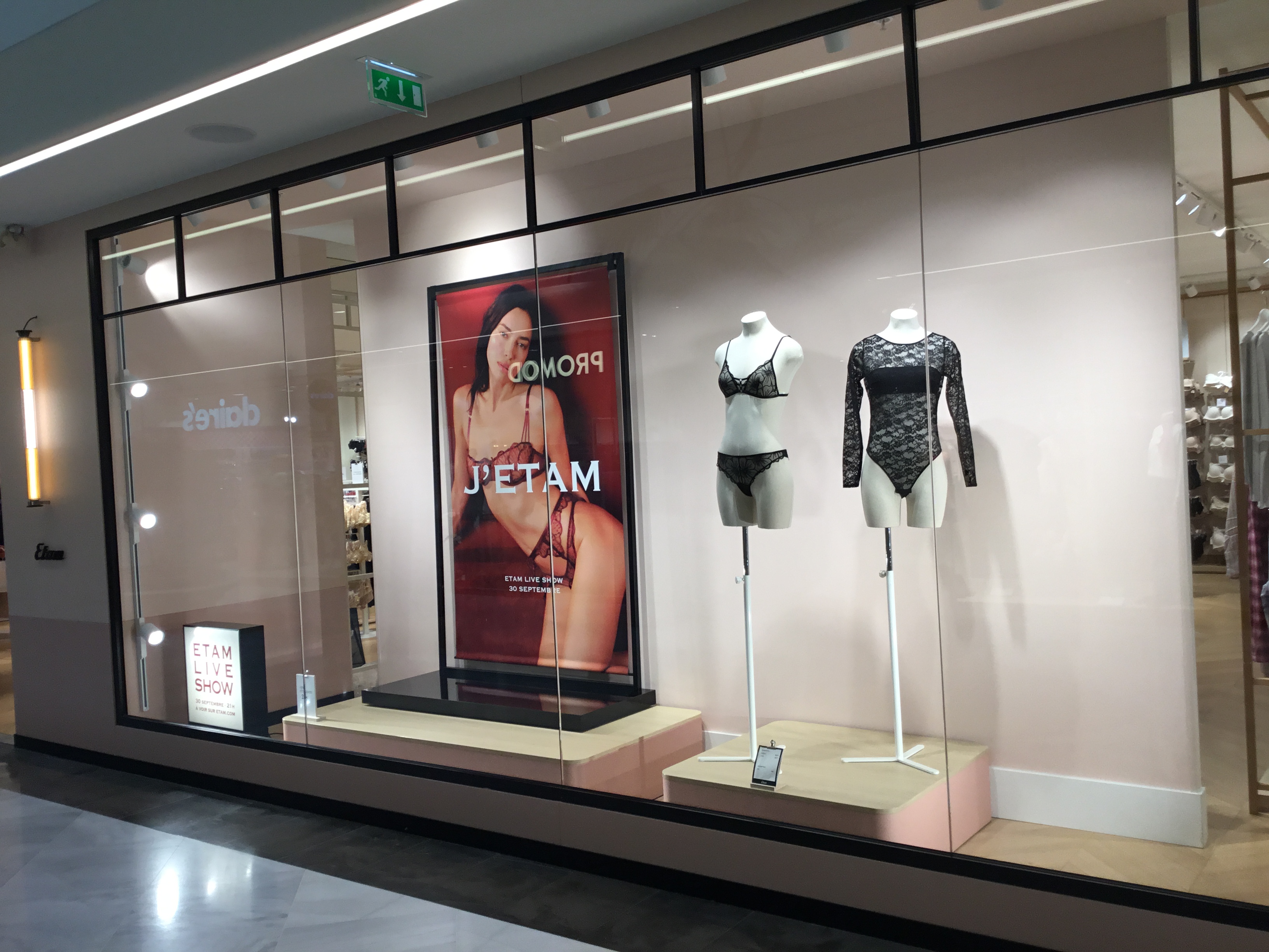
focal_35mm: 31
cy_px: 476
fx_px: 1136
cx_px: 634
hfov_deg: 58.4
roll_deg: +3.1
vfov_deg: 45.4
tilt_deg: -0.8
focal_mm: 3.3
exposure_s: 1/100
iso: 32
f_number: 2.4
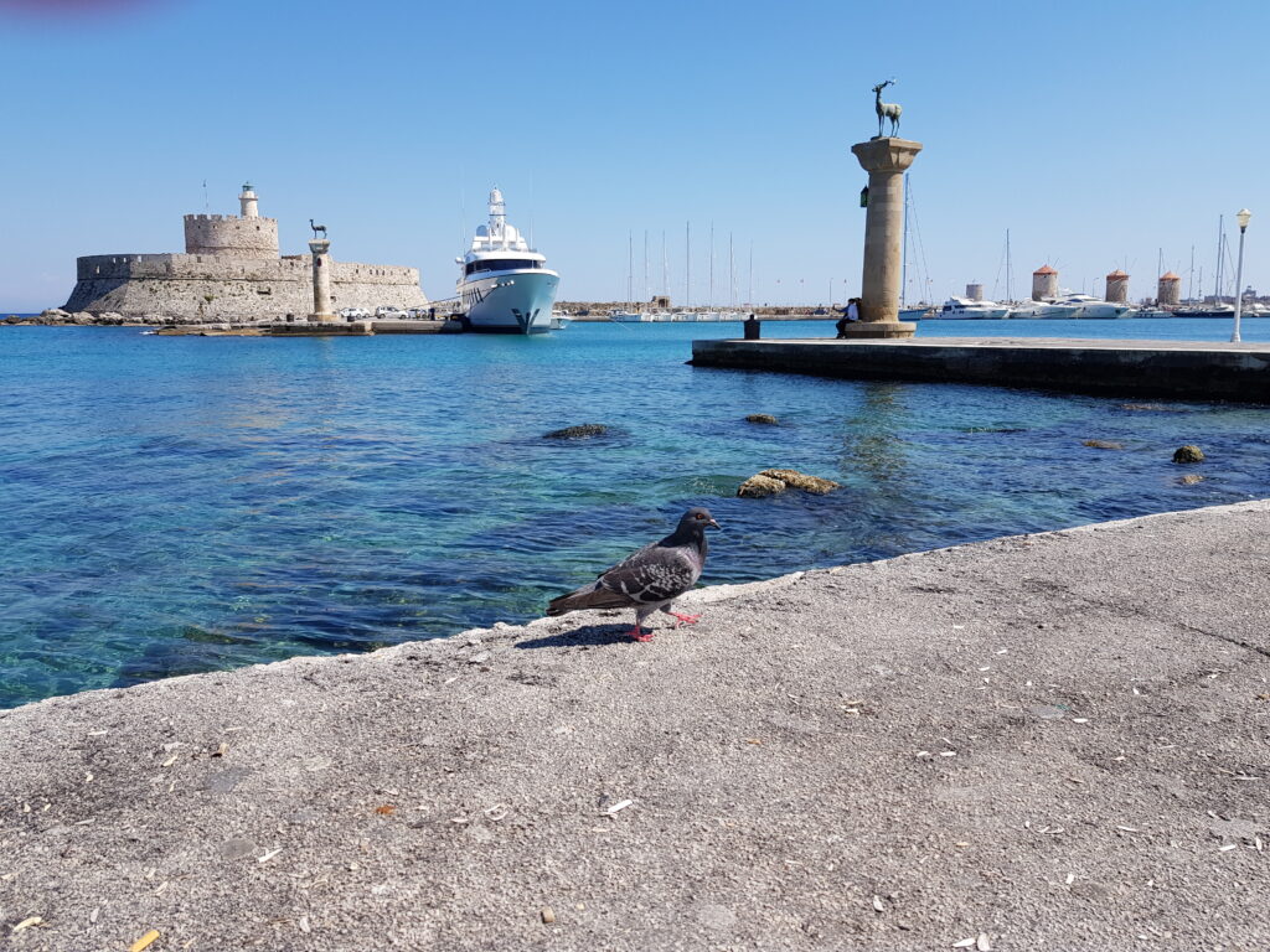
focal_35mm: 26
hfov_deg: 67.3
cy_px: 476
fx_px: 954
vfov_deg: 53.1
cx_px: 635
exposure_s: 1/2200
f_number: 1.7
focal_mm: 4.2
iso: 40
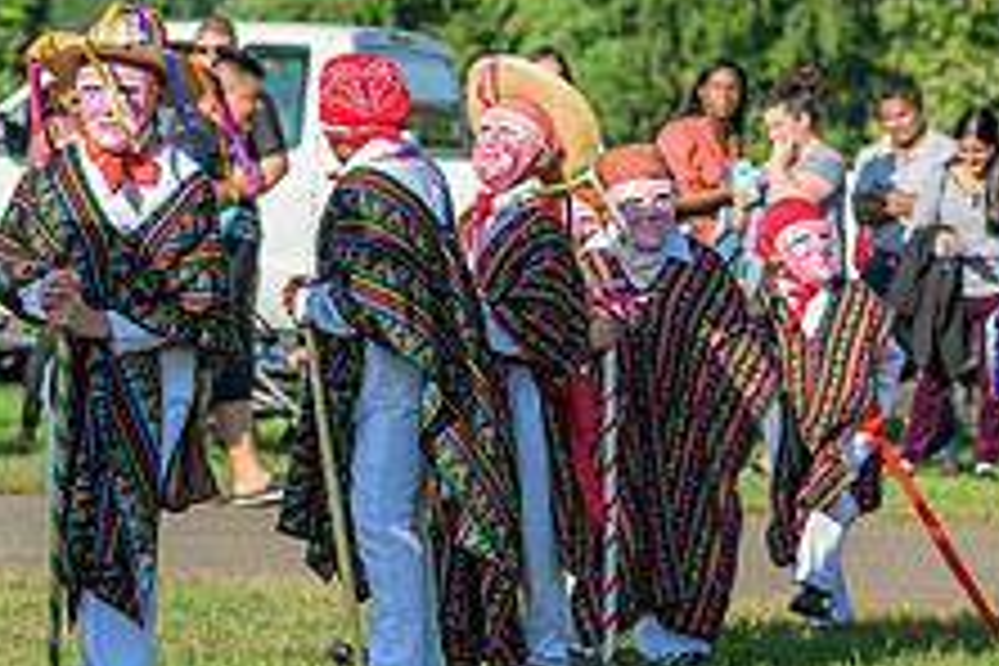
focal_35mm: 214
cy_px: 430
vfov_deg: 6.4
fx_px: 5938
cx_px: 130
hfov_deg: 9.6
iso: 64
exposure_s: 1/200
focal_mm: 82
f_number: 4
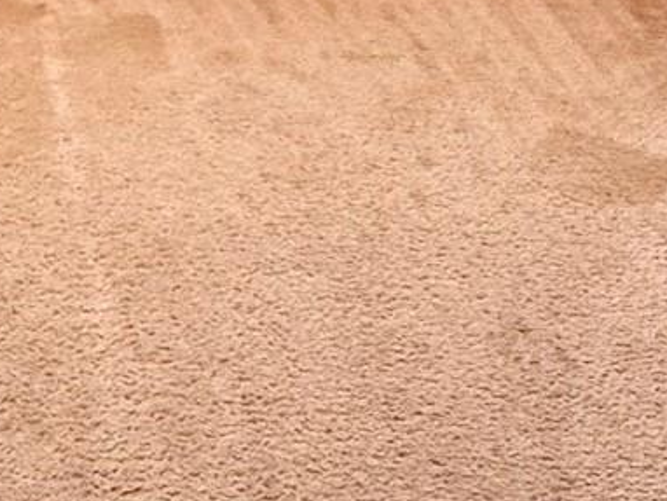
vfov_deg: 16.4
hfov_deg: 25.0
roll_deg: -0.7
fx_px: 1446
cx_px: 30
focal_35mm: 75
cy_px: -407
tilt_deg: -9.7
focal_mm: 2.22
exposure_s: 1/120
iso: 64
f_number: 2.2
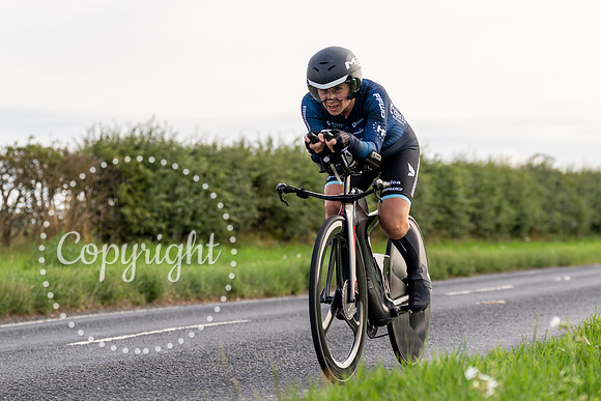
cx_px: 333
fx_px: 2065
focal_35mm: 124
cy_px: 178
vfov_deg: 11.1
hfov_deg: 16.6
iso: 100
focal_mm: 78
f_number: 3.2
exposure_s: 1/1000
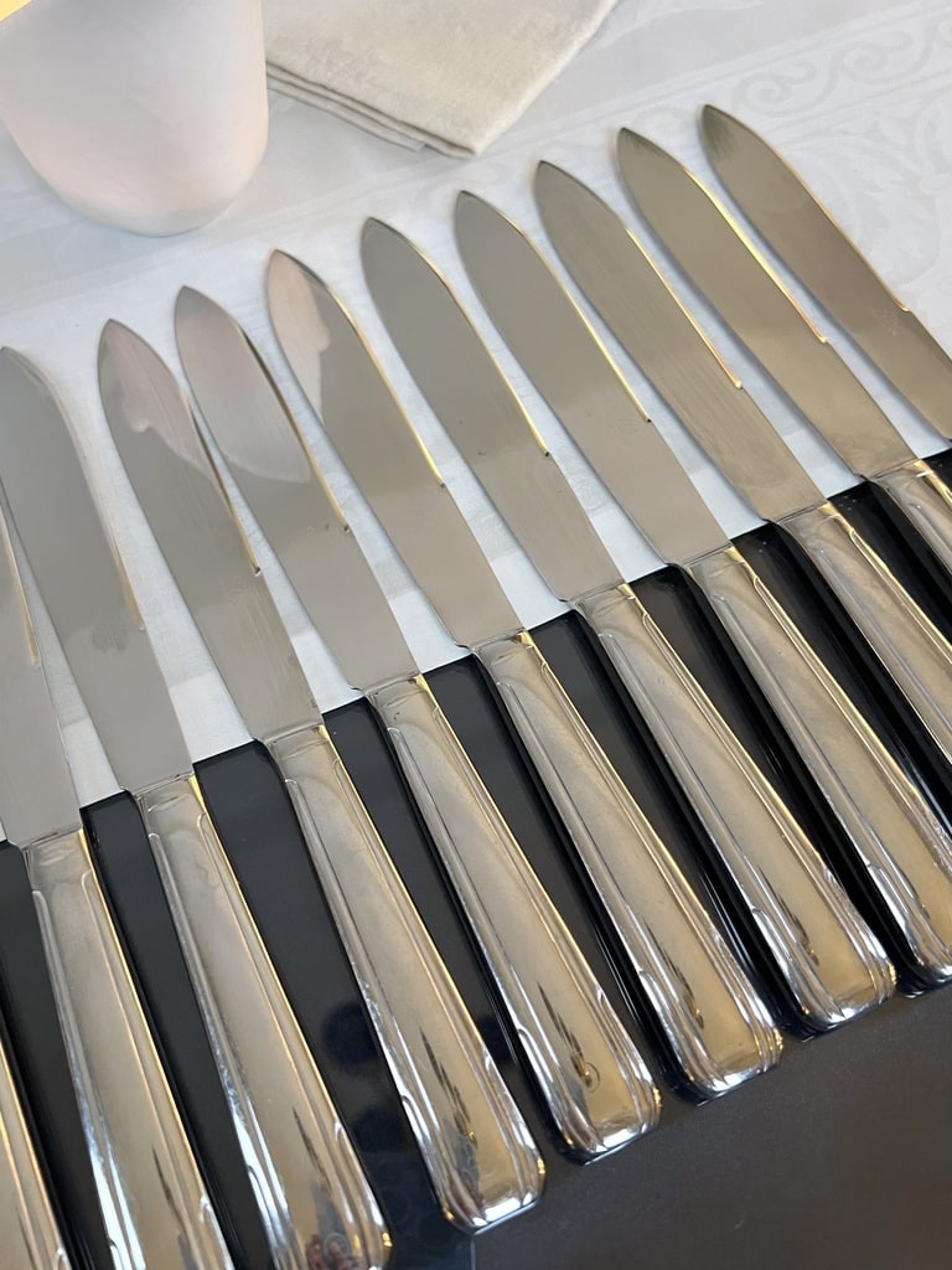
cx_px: 476
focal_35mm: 26
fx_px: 953
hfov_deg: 53.1
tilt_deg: -60.4
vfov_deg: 67.3
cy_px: 635
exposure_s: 1/50
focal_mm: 5.7
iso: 320
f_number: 1.5
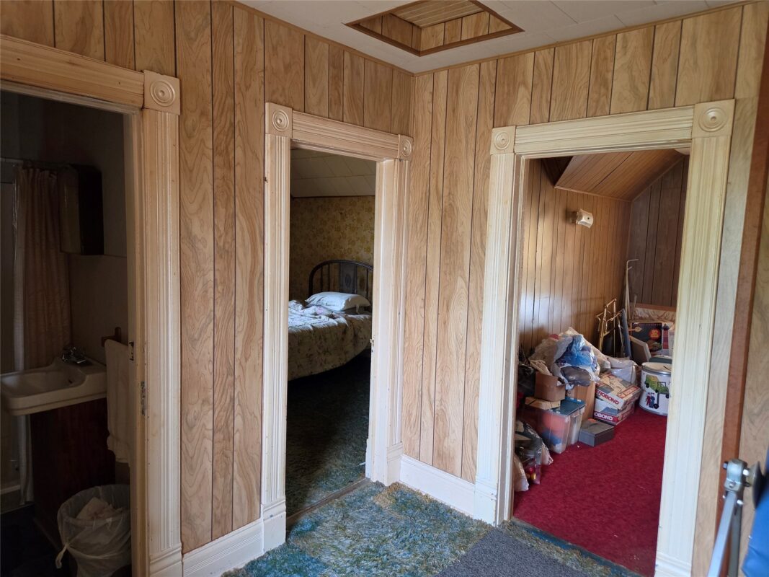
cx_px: 384
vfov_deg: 58.9
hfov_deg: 73.9
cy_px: 288
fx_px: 511
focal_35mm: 23
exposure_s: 1/120
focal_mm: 5.4
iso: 500
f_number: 1.8
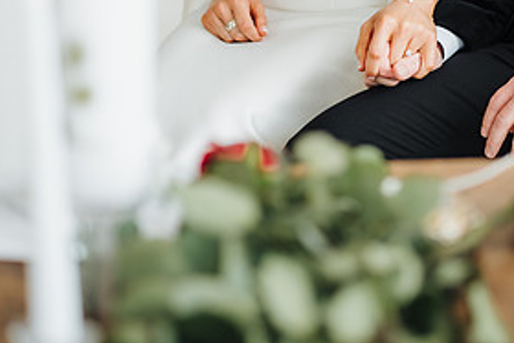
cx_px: 402
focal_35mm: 176
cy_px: 39
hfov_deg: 11.6
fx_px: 2514
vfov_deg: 7.8
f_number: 2.2
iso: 320
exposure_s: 1/200
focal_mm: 85
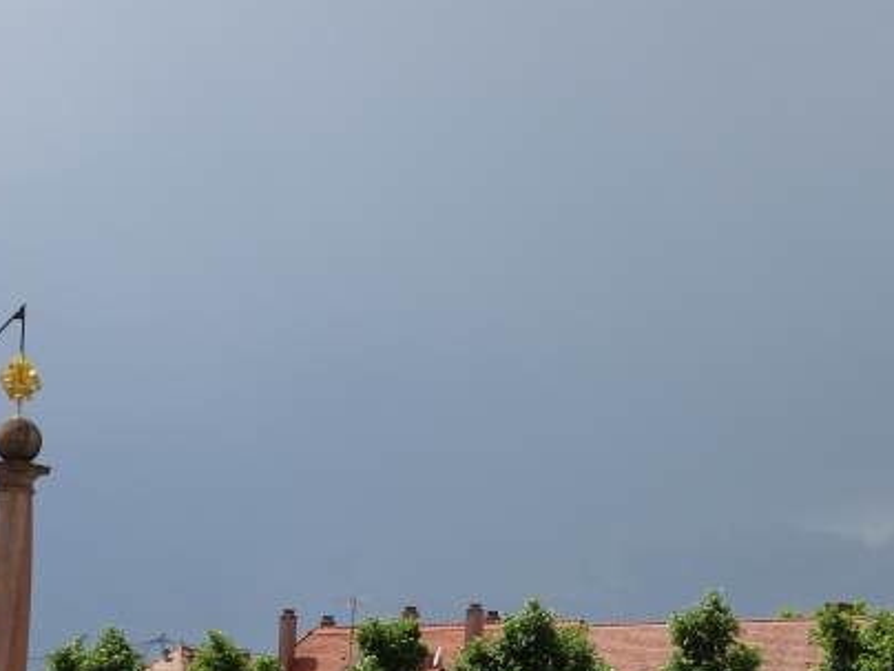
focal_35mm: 91
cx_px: 646
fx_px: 2350
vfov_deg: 16.1
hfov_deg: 21.4
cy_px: 585
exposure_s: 1/800
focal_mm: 7.87
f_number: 4.5
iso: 80
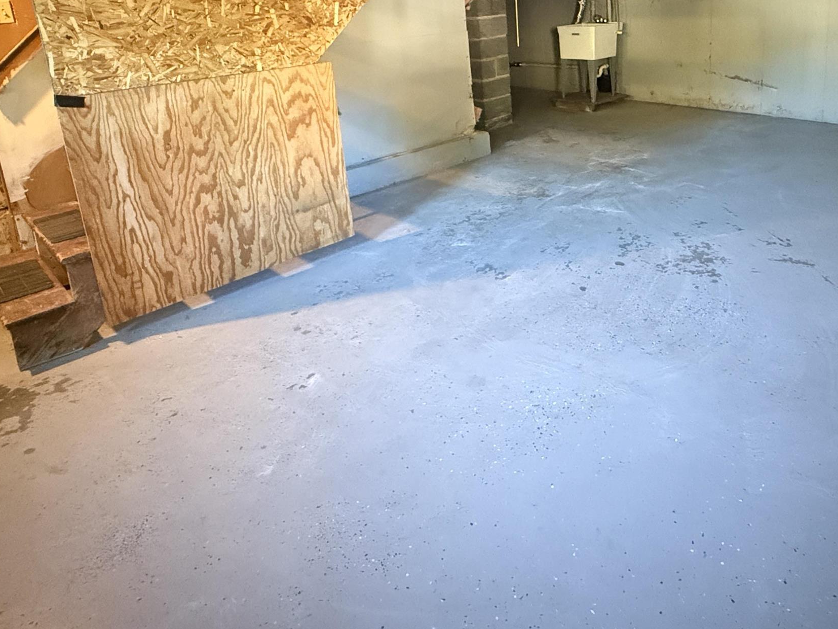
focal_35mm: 26
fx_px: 630
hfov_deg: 66.0
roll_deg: +2.8
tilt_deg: -12.7
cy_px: 128
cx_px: 537
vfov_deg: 50.0
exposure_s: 1/60
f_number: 2.2
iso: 1250
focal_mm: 2.22
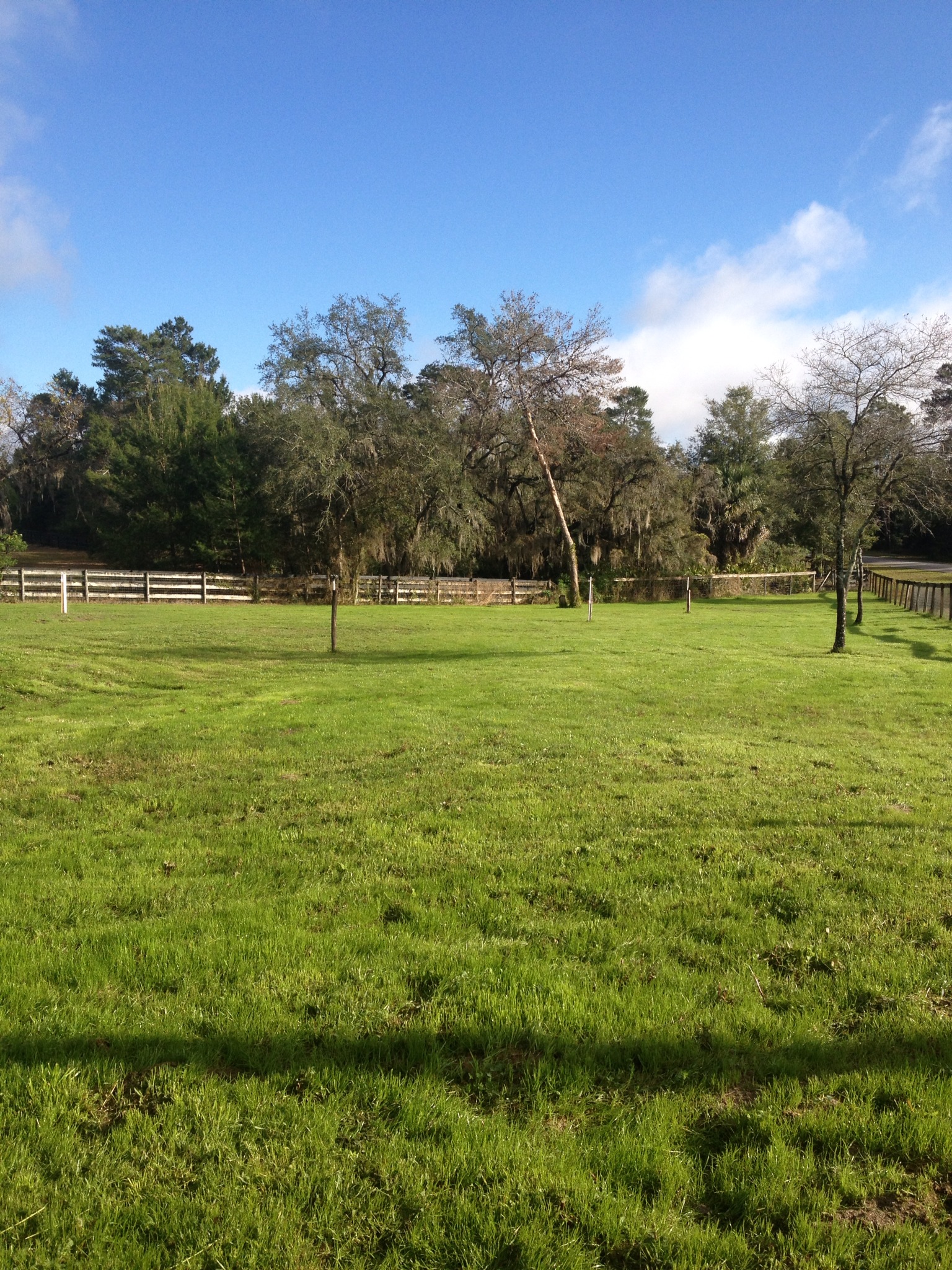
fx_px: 1283
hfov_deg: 40.7
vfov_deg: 52.6
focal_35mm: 35
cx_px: 476
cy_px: 635
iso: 50
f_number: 2.4
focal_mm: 4.28
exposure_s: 1/1151
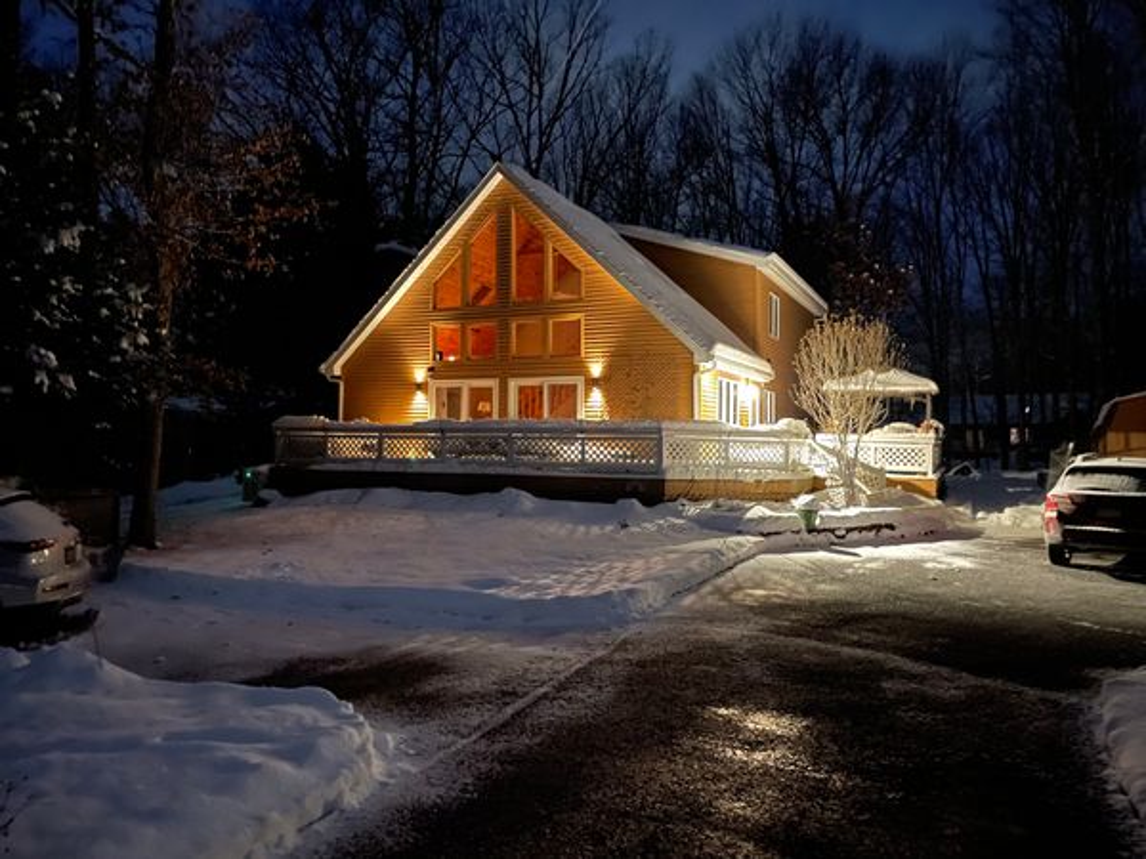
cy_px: 430
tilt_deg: +0.5
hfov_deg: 67.3
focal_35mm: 26
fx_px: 861
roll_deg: +0.4
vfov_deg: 53.1
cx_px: 573
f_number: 1.6
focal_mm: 4.2
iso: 1250
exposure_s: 1/4
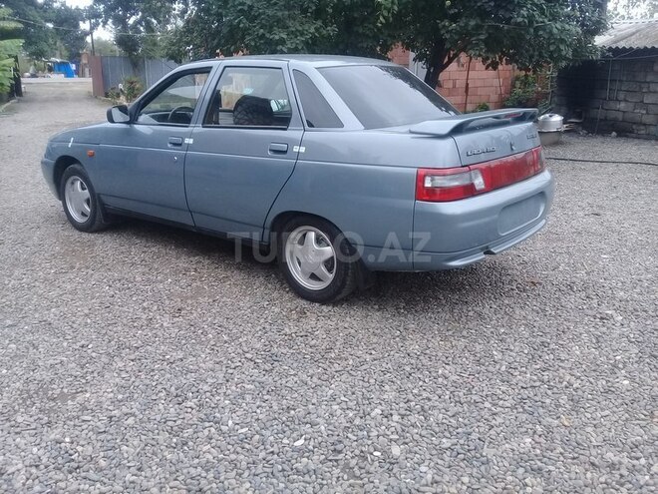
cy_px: 247
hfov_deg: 58.4
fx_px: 589
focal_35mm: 31
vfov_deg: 45.4
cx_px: 329
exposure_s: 1/346
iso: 50
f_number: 2.2
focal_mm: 3.3
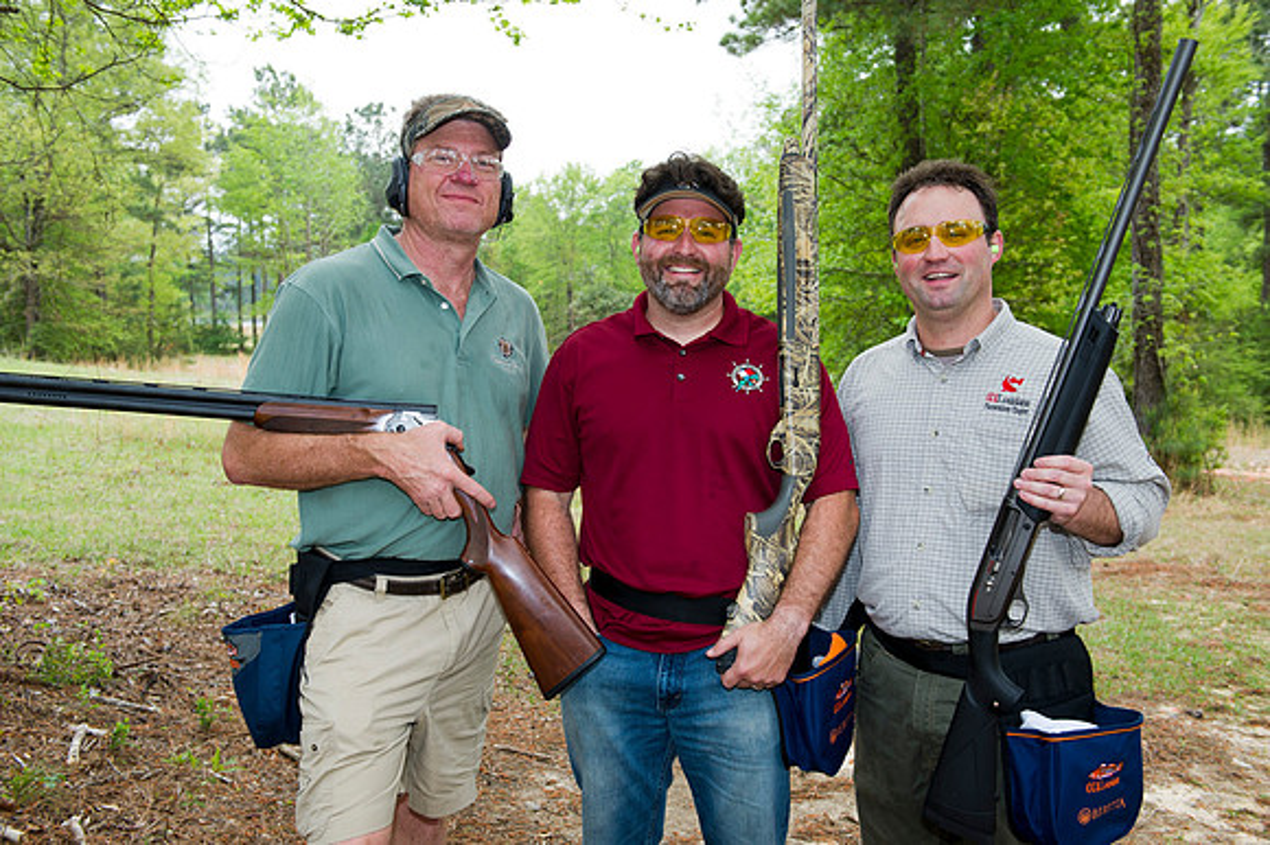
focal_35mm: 35
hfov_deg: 54.5
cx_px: 635
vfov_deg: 37.8
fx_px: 1234
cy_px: 422
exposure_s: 1/200
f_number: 5.6
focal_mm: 35
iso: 400
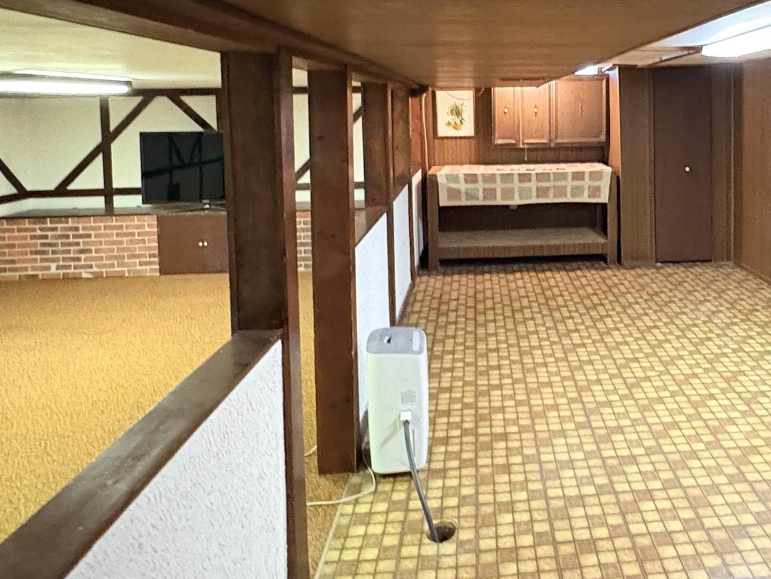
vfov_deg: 43.9
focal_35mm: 31
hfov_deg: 56.7
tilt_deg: -1.7
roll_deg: +1.8
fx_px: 691
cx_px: 534
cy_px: 142
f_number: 2.2
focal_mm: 2.22
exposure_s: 1/30
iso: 800
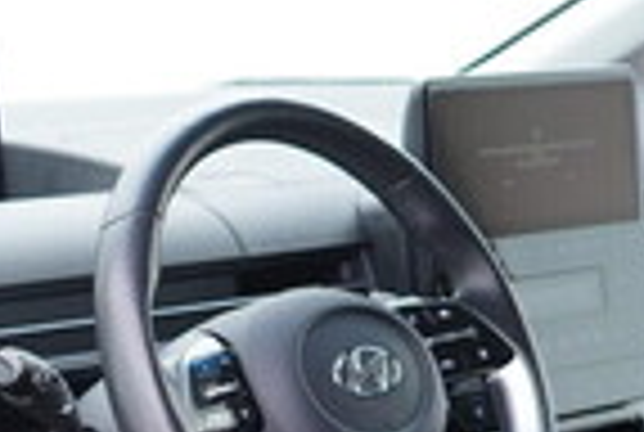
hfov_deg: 14.5
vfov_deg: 9.6
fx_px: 2474
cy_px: 682
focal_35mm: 138
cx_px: -41
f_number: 2.8
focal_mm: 24
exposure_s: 1/40
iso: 200
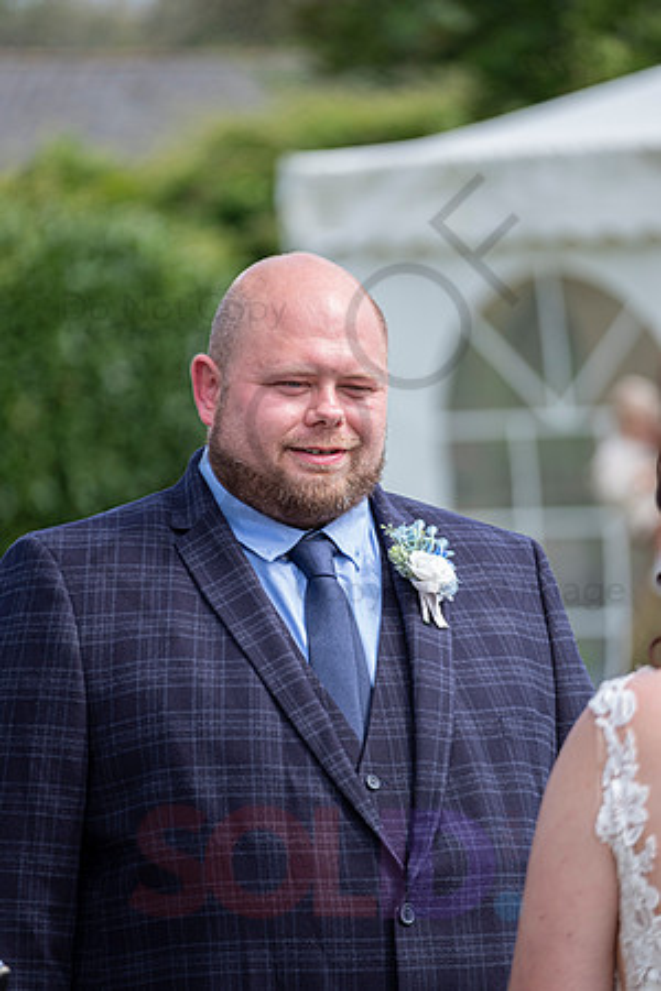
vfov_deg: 9.8
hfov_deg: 6.5
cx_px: 330
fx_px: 5783
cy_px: 496
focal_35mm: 210
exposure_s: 1/1000
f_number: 2.8
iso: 200
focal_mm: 140
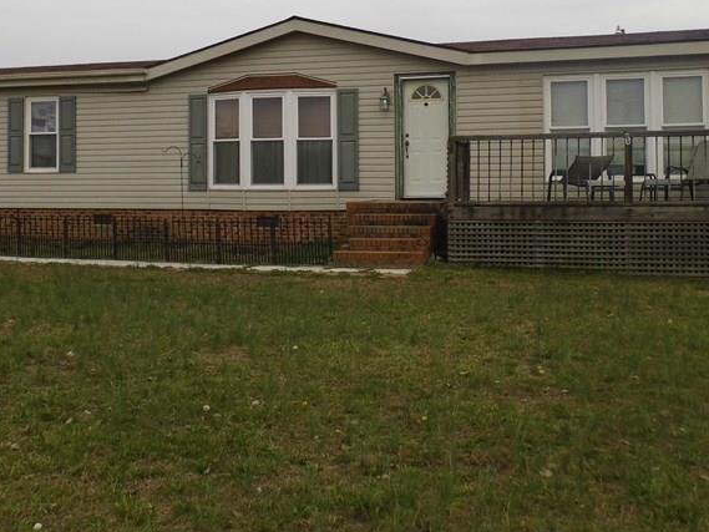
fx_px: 922
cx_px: 310
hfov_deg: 42.0
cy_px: 156
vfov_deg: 31.8
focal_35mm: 45
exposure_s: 1/378
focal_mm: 4.46
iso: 100
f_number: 3.1
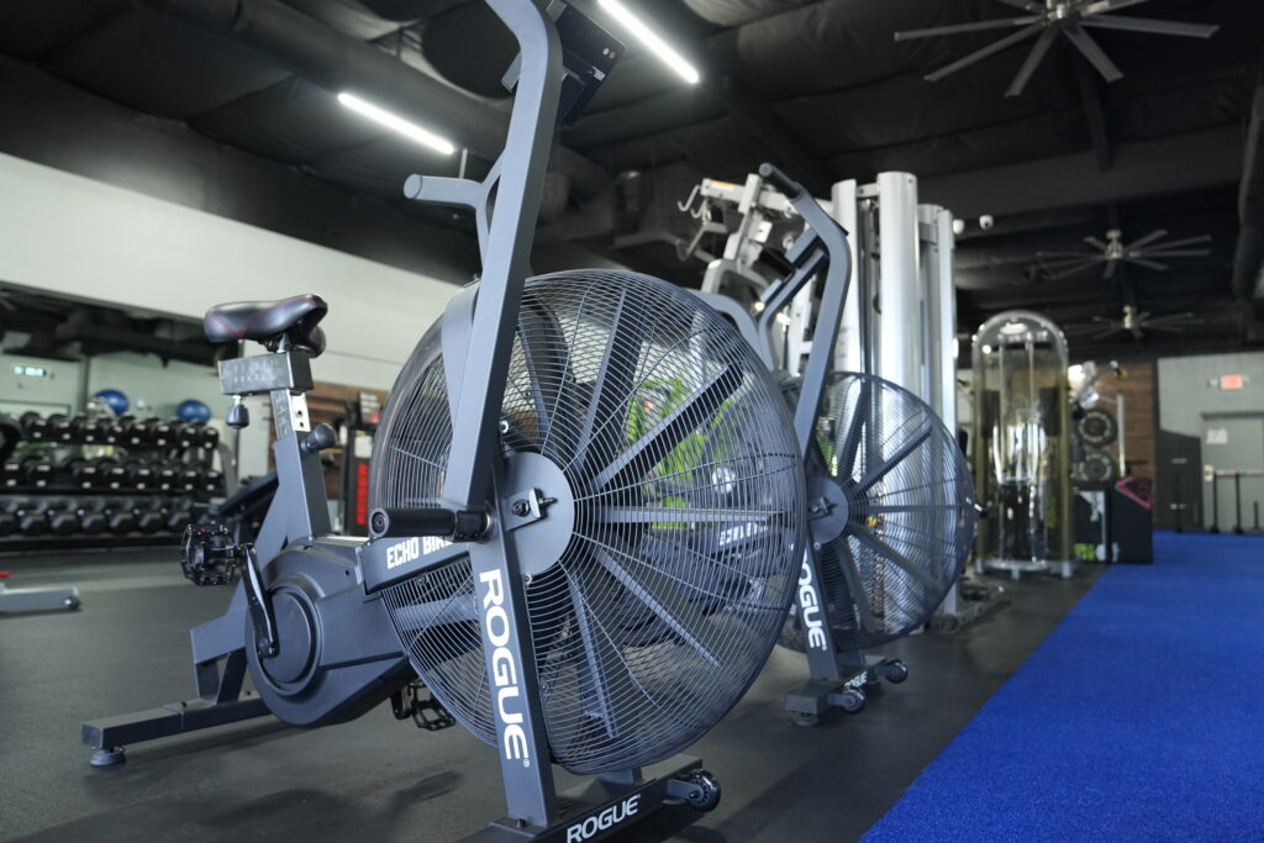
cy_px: 422
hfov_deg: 73.7
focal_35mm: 24
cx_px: 632
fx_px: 843
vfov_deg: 53.1
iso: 3200
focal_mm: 24
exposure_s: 1/160
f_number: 3.2
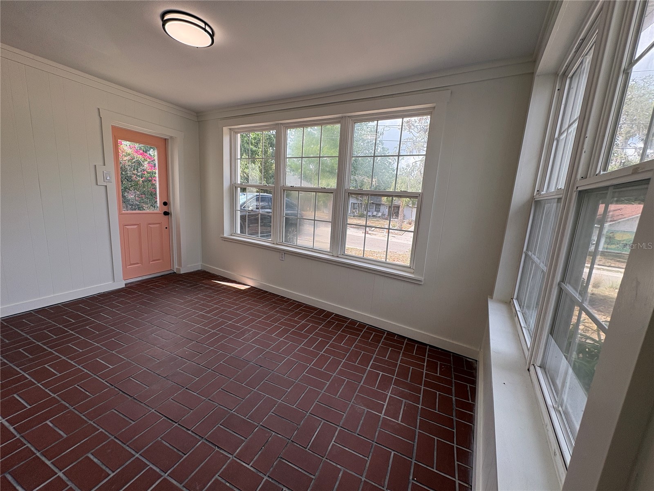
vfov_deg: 85.7
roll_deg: -2.9
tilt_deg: -9.5
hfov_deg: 102.1
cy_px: 246
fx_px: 265
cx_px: 327
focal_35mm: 14
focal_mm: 2.22
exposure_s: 1/403
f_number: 2.2
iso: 50
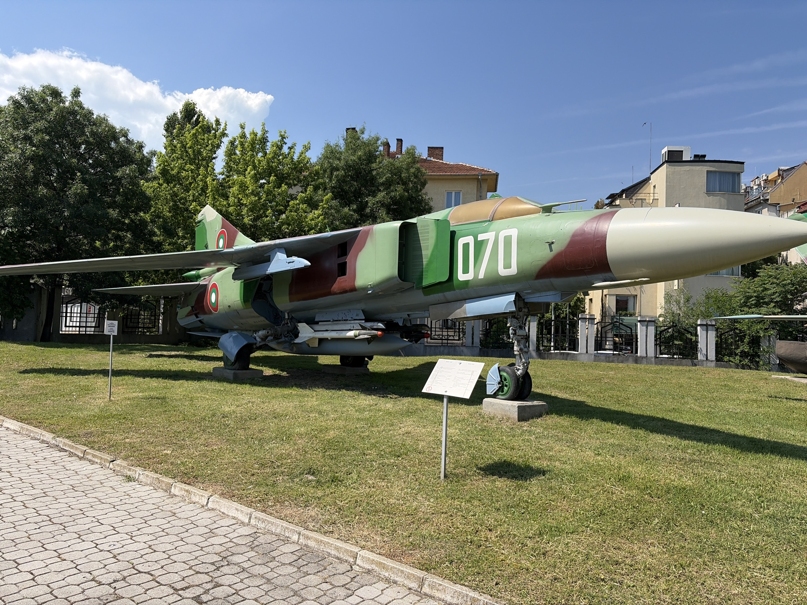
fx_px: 606
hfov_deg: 67.3
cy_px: 302
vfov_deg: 53.1
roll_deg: -1.8
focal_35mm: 26
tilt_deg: +2.7
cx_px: 404
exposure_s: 1/4329
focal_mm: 5.96
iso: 64
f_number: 1.6
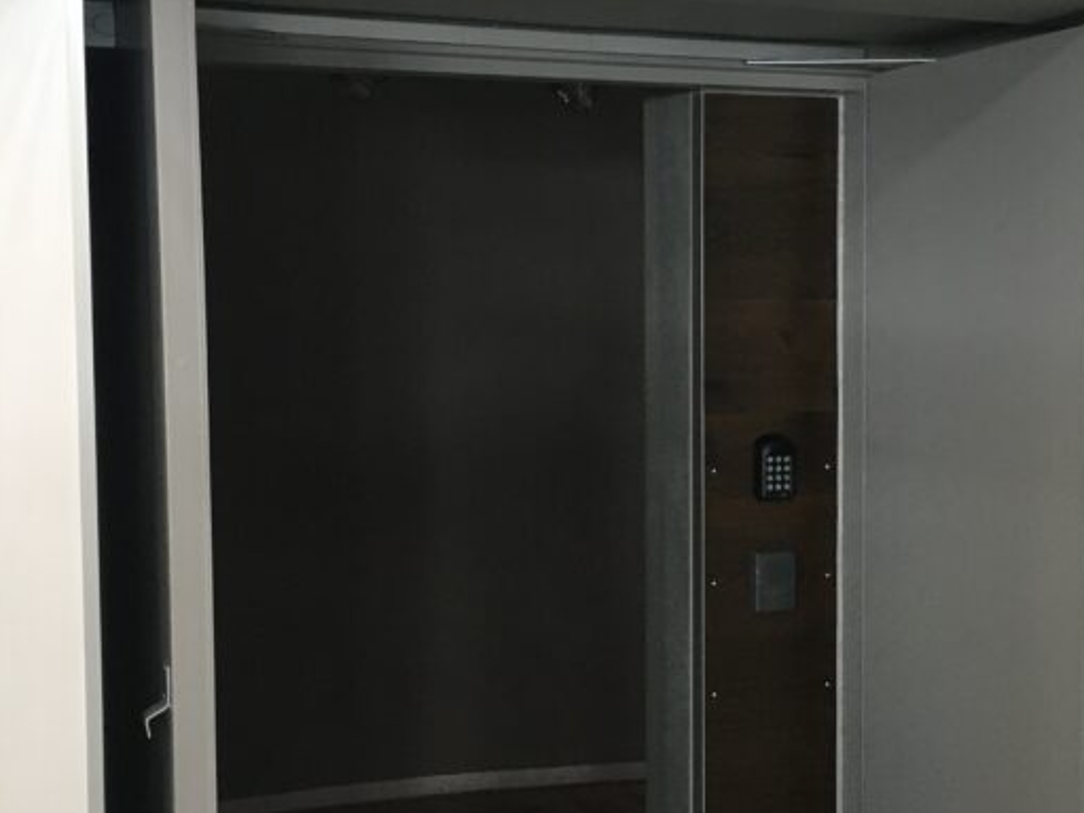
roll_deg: +1.3
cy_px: 438
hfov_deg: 33.0
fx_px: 1816
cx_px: 705
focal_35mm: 58
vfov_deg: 25.2
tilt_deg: -2.4
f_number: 2.2
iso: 64
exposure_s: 1/33
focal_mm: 4.15
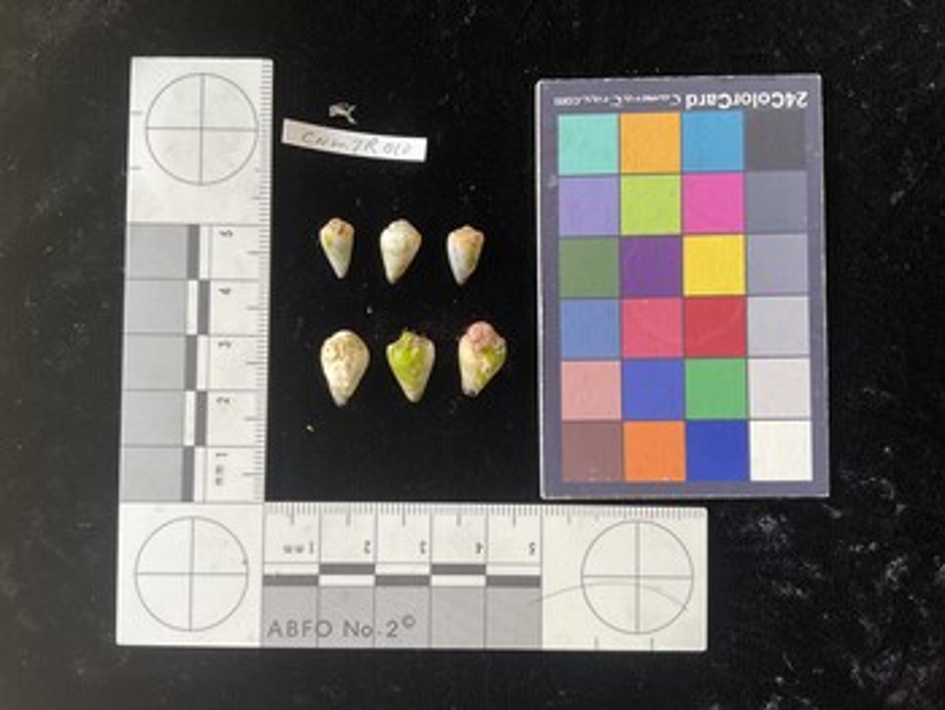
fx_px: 792
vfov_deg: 48.3
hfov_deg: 61.6
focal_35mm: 29
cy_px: 355
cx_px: 472
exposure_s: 1/120
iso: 40
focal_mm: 3
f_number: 1.8
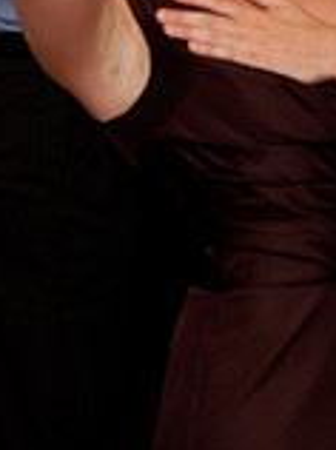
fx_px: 4620
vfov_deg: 5.6
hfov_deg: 4.2
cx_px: 363
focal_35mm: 356
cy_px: 9
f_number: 4.5
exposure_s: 1/60
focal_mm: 130
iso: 800
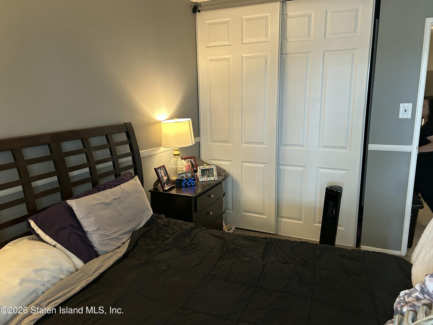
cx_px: 216
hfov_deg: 67.3
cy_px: 162
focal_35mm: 26
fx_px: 325
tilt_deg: -10.4
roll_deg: +0.5
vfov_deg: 53.1
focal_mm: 5.7
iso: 250
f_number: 1.5
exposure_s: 1/60
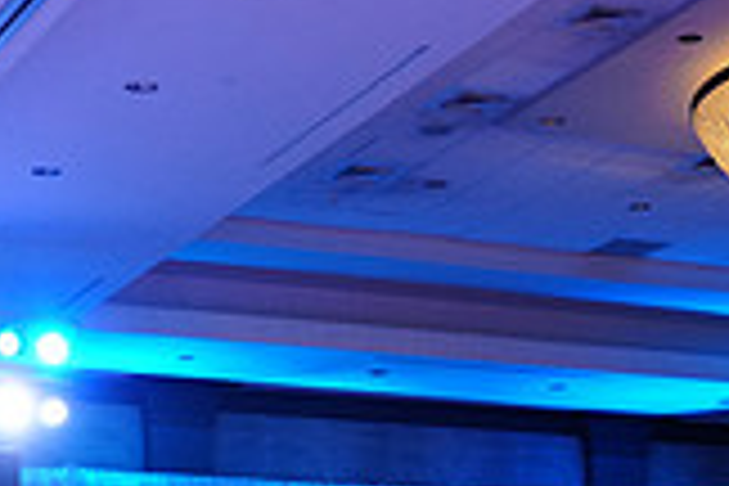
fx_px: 2389
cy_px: 799
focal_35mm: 118
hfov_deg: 17.3
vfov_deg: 11.0
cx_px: 346
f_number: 4
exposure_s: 1/200
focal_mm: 33
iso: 2000
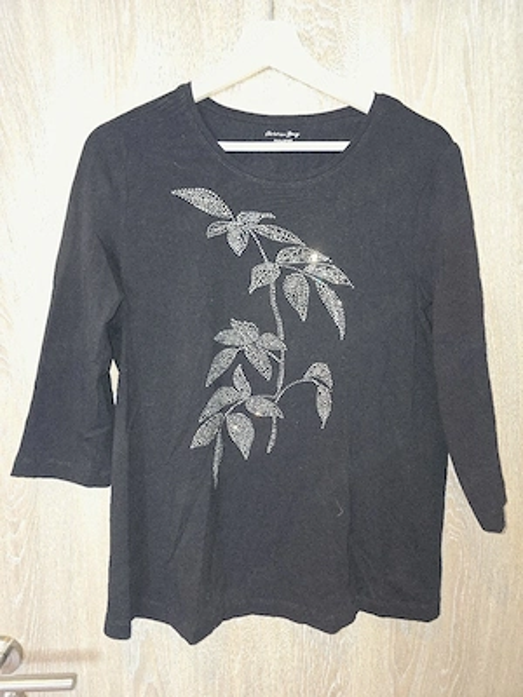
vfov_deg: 73.9
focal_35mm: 23
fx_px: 463
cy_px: 348
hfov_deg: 58.9
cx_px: 262
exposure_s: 1/25.1
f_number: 1.7
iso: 160
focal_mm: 6.3
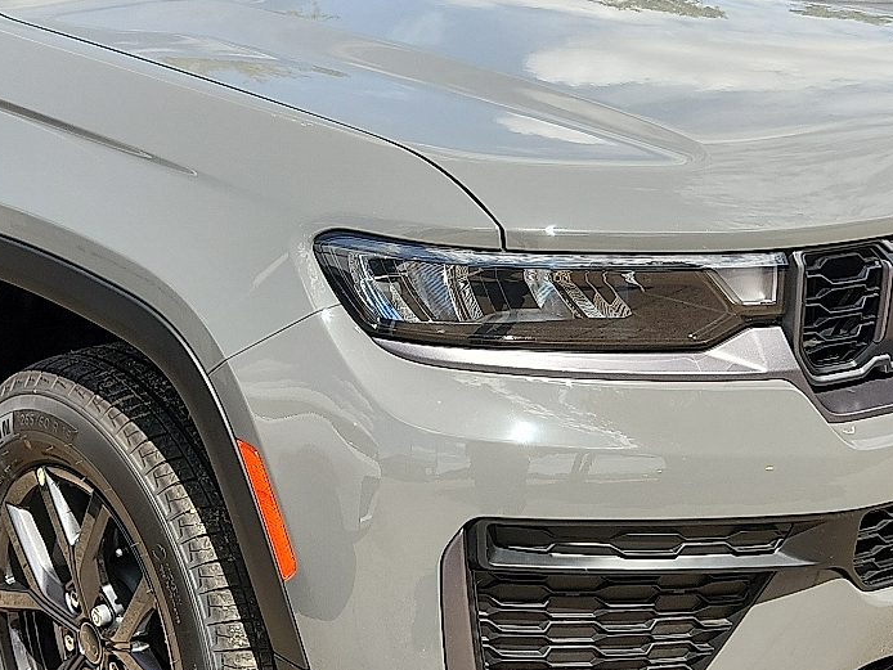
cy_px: 309
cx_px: 353
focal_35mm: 53
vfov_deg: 27.5
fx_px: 1368
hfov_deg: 36.0
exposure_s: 1/1250
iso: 50
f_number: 1.8
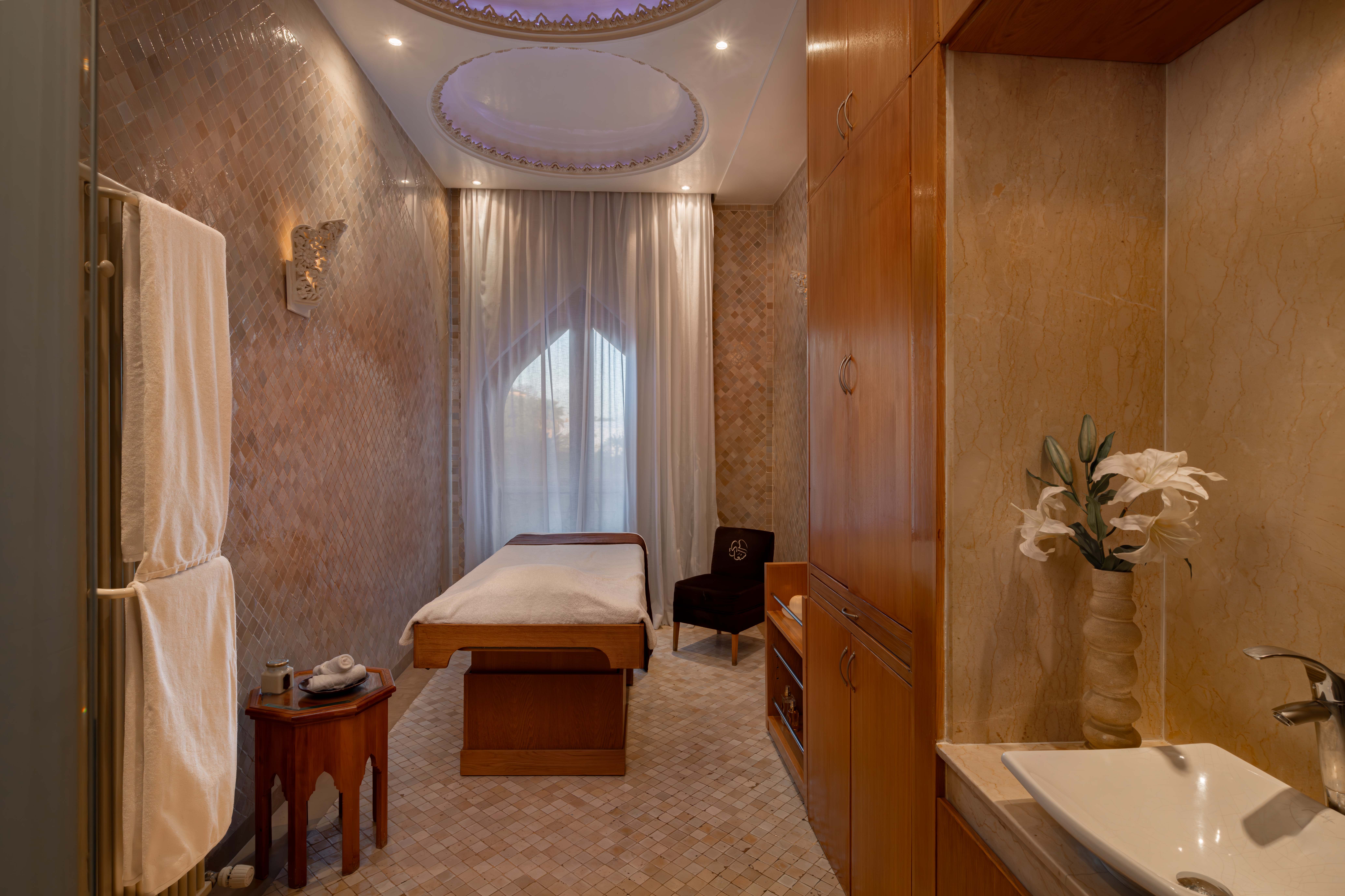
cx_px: 672
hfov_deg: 91.6
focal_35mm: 18
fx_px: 654
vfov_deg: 68.9
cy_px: 448
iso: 500
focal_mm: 17.5
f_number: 11
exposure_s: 1/125
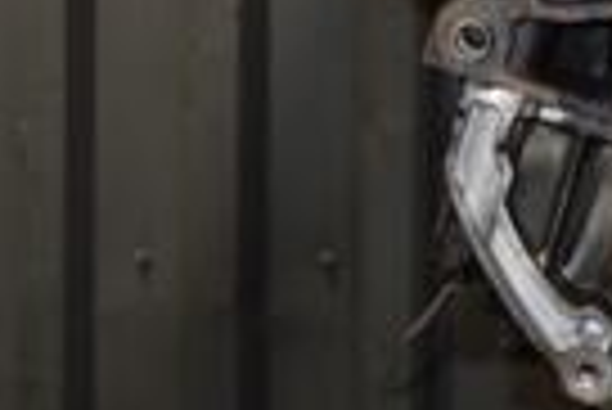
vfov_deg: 9.6
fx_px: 2369
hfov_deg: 13.7
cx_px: 945
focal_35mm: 139
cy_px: -225
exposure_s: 1/60
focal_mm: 21
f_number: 5
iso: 800
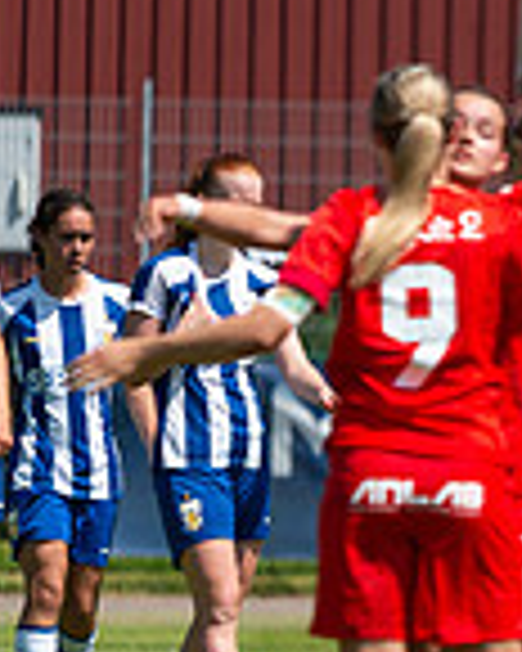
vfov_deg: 2.5
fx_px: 14773
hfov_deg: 2.0
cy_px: 508
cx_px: 824
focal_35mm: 765
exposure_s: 1/2500
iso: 160
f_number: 3.2
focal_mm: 200
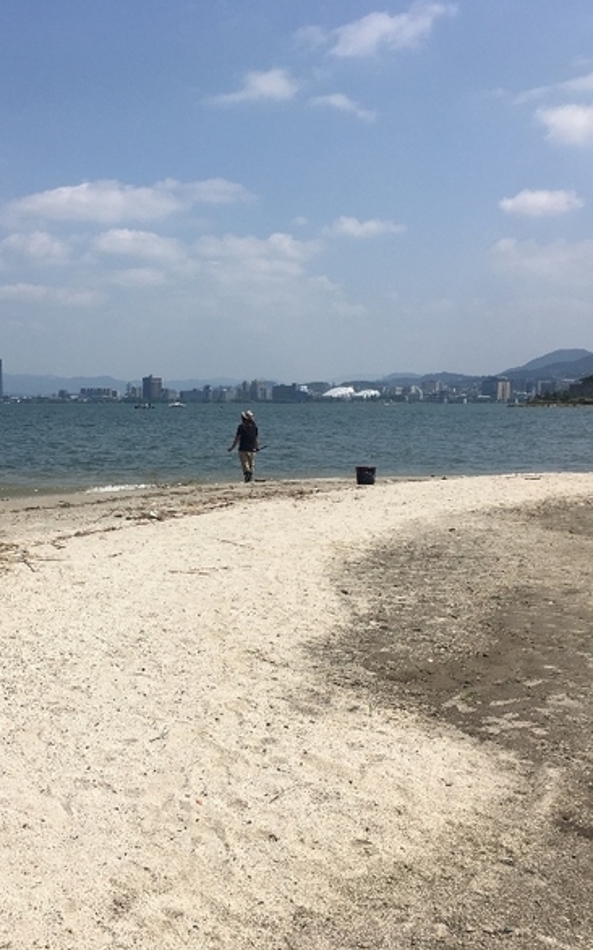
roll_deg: +0.3
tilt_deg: -5.4
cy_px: 478
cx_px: 194
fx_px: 1087
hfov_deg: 30.3
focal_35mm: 42
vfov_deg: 47.2
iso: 25
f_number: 2.2
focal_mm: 4.15
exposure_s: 1/3344
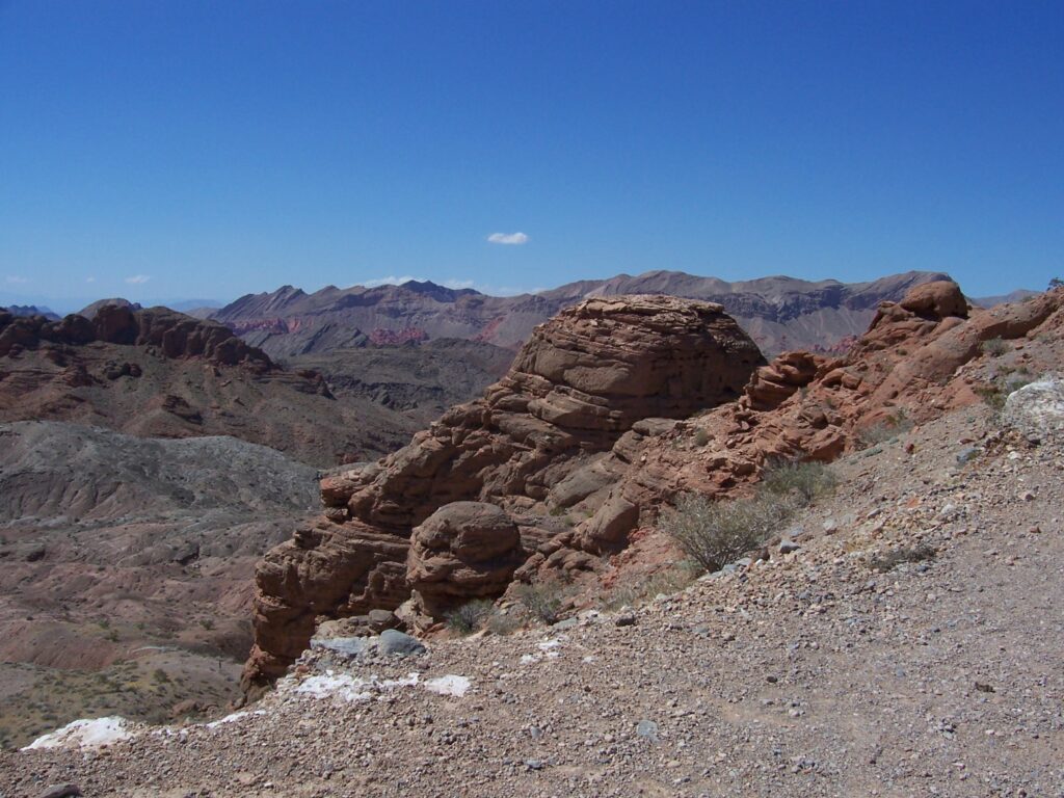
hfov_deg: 54.0
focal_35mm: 34
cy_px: 399
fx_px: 1045
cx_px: 532
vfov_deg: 41.8
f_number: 5.6
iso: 80
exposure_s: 1/1000
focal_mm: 5.6
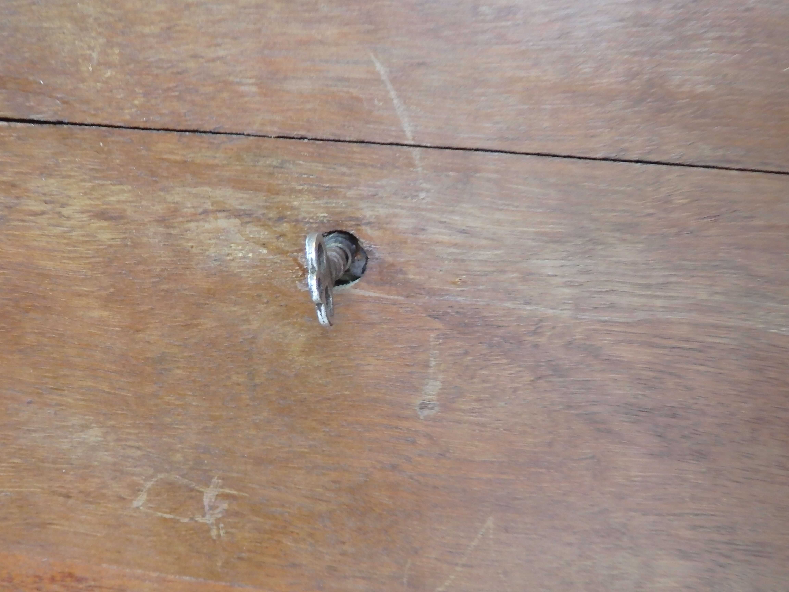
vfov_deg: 36.0
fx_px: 912
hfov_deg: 46.8
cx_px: 394
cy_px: 296
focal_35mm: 40
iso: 640
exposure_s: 1/40
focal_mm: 7.3
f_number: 3.7
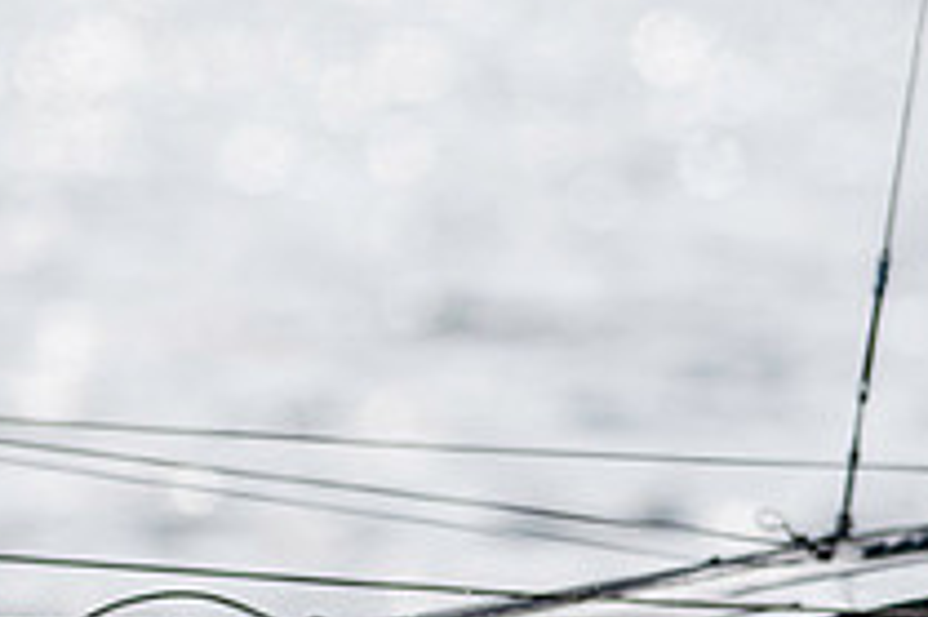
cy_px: 739
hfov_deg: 1.6
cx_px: 9
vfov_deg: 1.1
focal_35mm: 1251
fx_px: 32222
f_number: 5
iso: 200
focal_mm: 300
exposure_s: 1/4000
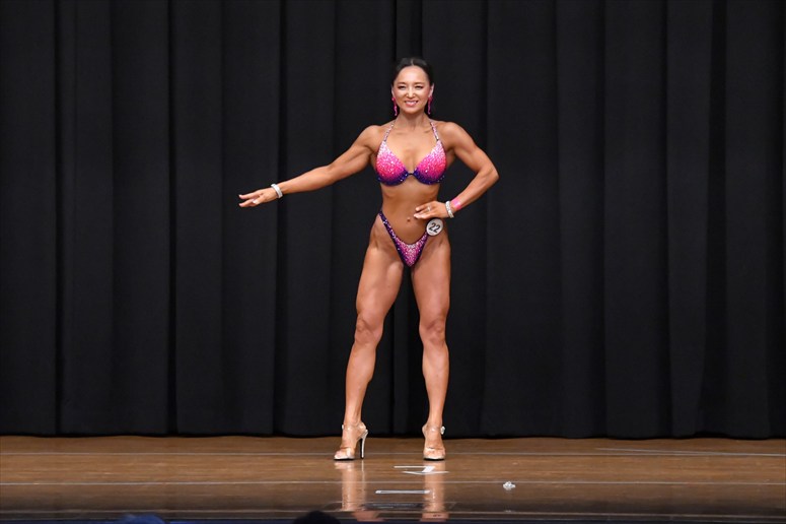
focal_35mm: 225
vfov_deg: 6.1
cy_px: 262
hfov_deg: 9.2
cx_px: 393
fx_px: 4910
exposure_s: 1/400
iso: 8000
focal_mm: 150
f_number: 5.6
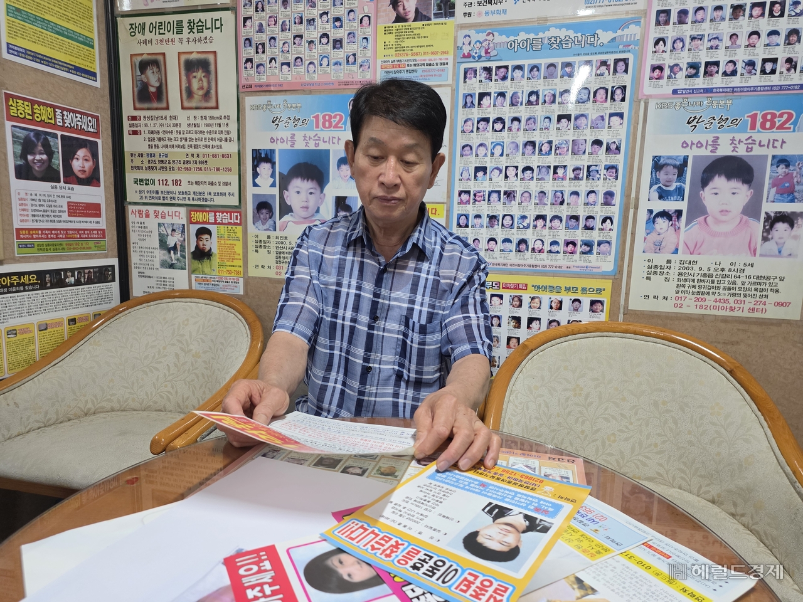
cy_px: 301
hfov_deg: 73.9
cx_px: 402
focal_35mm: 23
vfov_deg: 58.9
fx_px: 534
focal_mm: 6.25
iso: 400
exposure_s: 1/120
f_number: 1.7
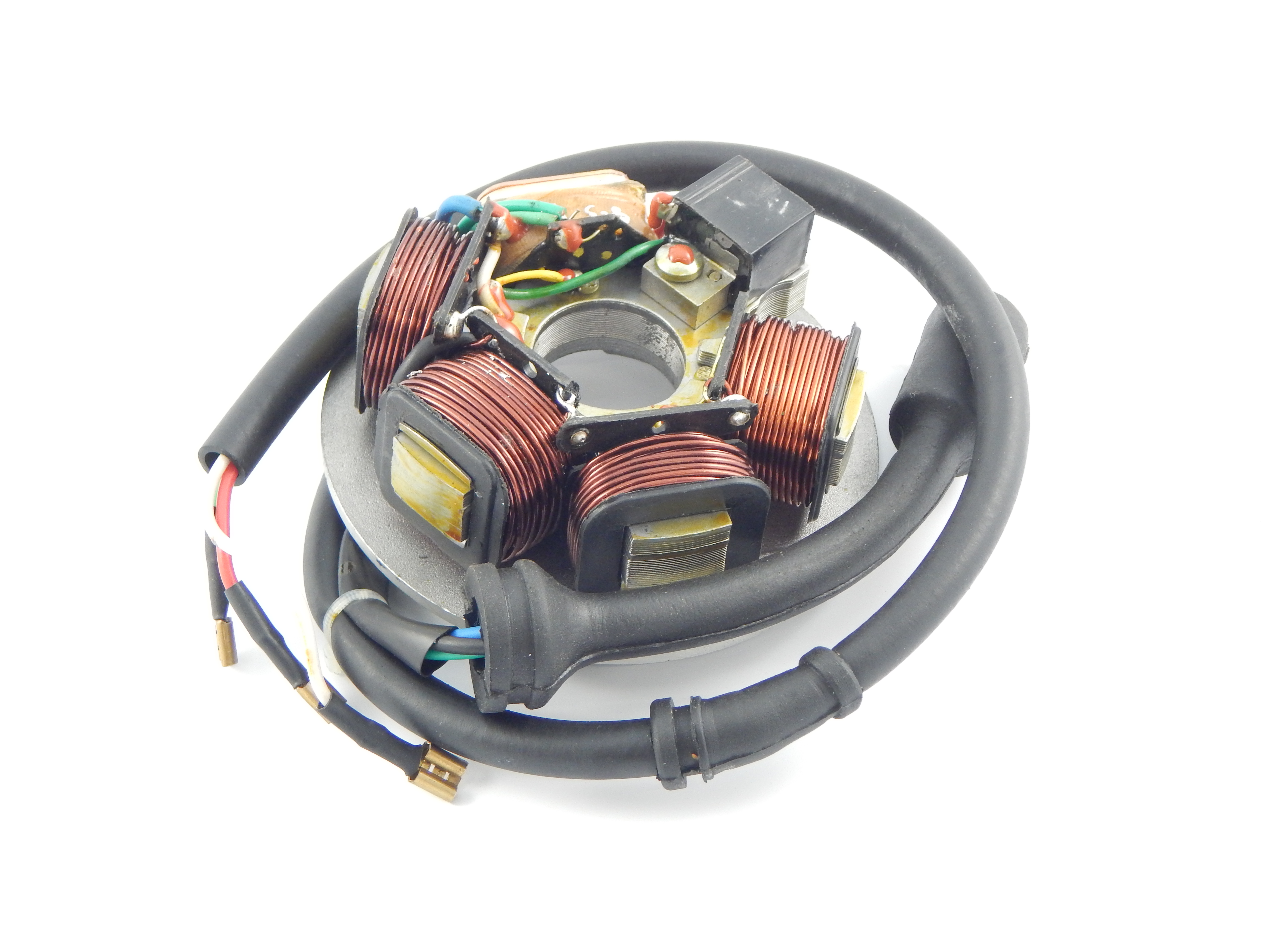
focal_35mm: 75
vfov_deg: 19.6
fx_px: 2749
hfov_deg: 26.0
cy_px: 476
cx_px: 634
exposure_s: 1/25
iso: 400
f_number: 4.2
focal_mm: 13.5
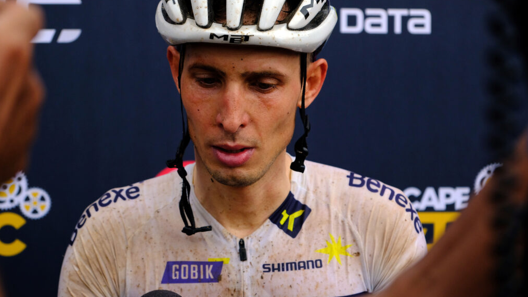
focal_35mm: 111
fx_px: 1554
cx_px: 263
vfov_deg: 10.9
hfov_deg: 19.3
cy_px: 170
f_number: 4.5
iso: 800
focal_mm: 70
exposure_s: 1/1000
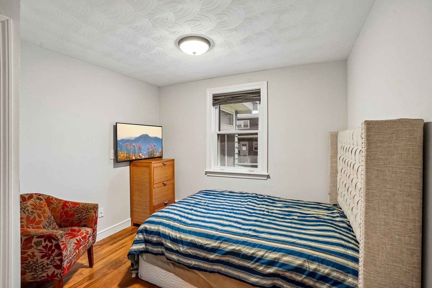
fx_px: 192
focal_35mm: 16
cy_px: 144
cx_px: 216
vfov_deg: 73.7
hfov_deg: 96.7
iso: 1600
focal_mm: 16
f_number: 8
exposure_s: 1/30
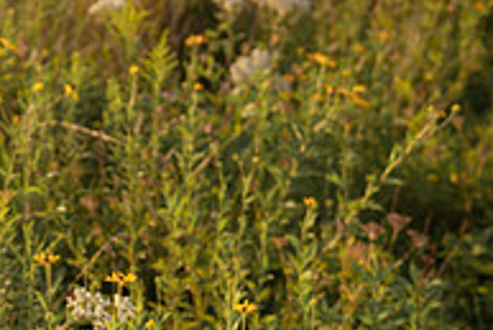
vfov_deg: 12.0
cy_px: 288
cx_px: -20
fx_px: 1562
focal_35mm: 114
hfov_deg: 17.4
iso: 100
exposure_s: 1/640
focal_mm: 38
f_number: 3.2
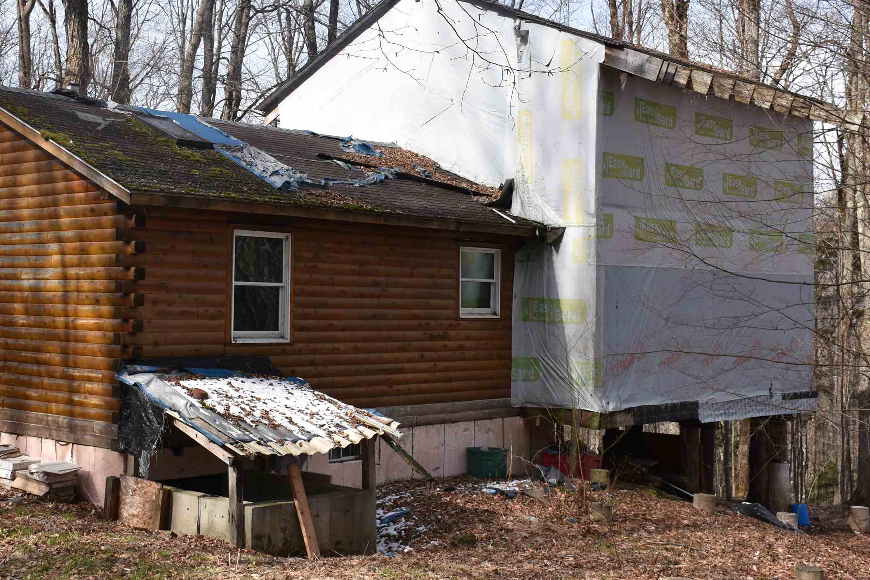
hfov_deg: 38.0
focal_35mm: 52
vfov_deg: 26.0
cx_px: 344
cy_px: 241
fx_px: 1257
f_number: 6.3
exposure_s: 1/250
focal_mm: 24
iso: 100
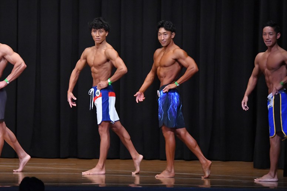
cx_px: 144
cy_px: 96
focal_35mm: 225
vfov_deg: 6.1
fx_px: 1793
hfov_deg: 9.2
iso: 8000
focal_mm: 150
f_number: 5.6
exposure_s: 1/400
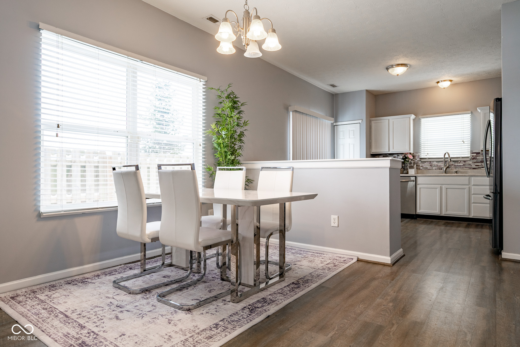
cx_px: 260
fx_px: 311
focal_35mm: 22
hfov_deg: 79.9
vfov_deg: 58.3
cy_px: 174
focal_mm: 21.5
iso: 100
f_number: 5
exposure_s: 1/50
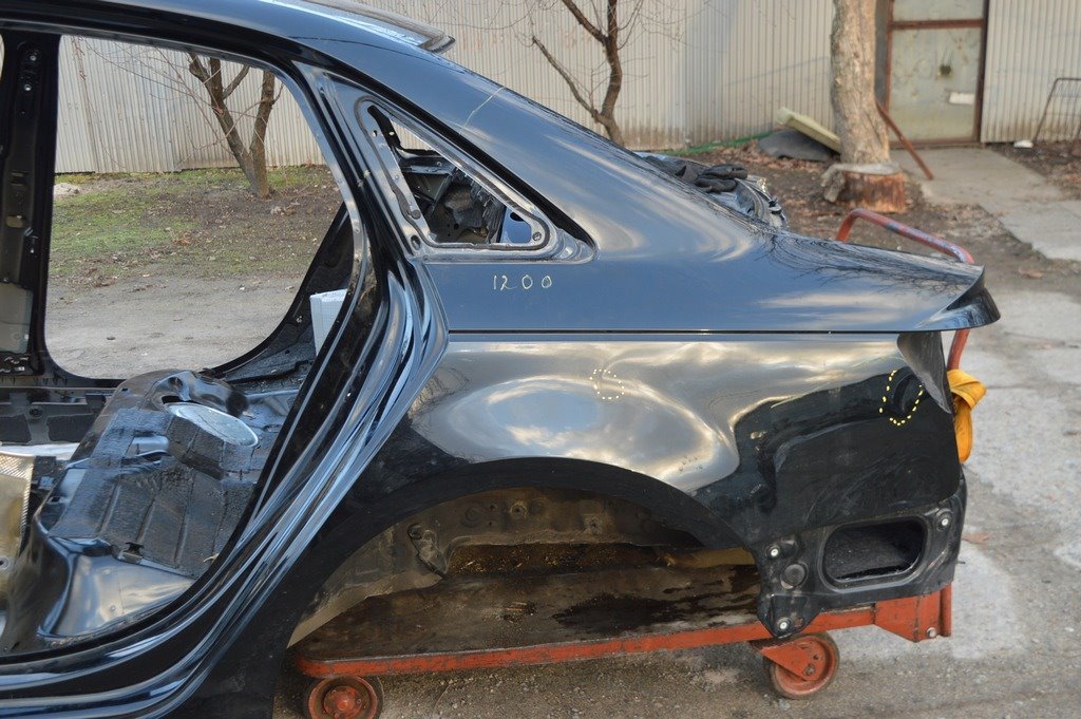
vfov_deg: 33.0
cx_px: 540
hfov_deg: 48.0
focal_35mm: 40
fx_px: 1215
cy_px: 360
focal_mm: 27
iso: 400
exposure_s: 1/100
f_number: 5
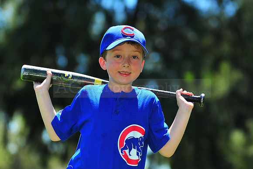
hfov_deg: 11.4
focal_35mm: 180
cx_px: 126
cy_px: 84
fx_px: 1264
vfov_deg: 7.6
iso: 200
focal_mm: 180
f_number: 5
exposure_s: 1/800
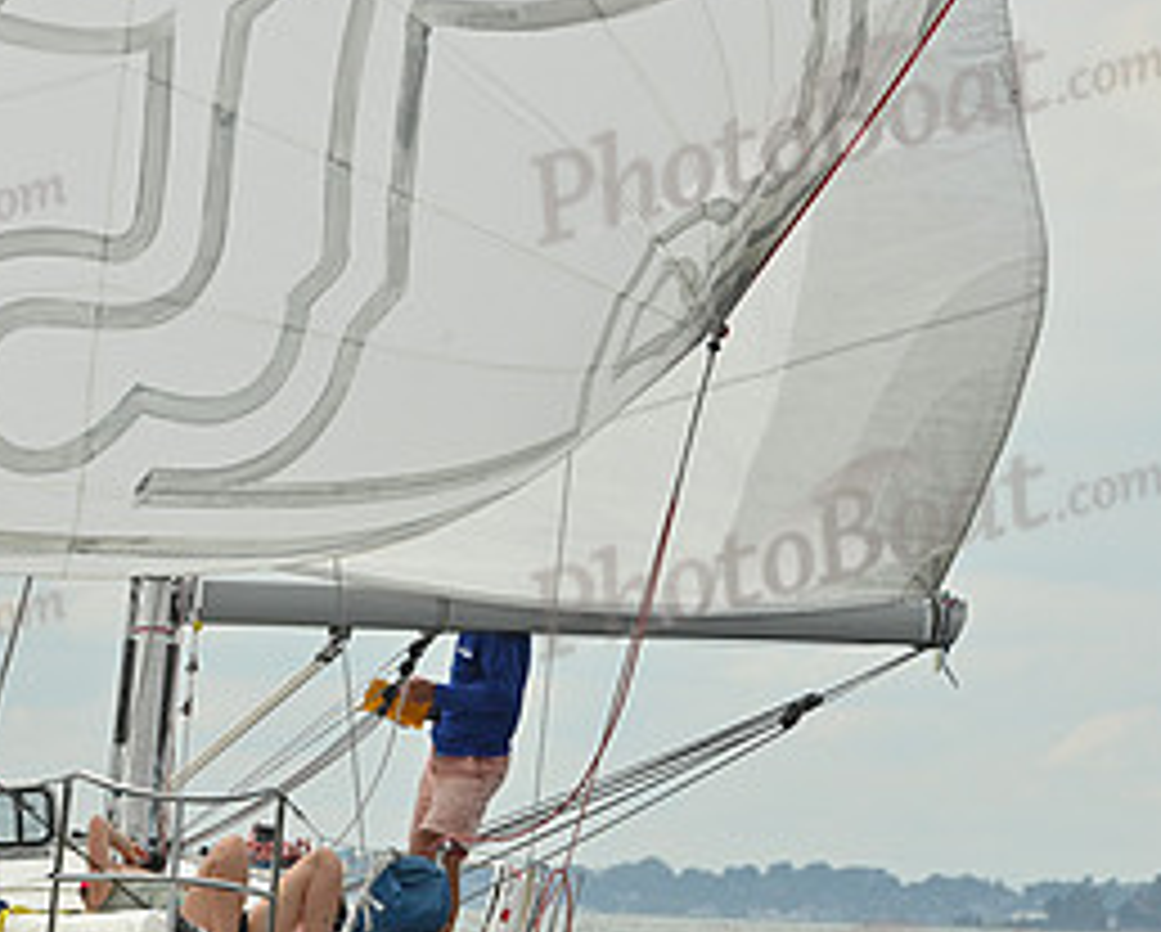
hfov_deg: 5.5
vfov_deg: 4.5
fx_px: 11971
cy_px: 840
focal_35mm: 348
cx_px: 302
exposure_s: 1/1250
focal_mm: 165
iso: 320
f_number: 10
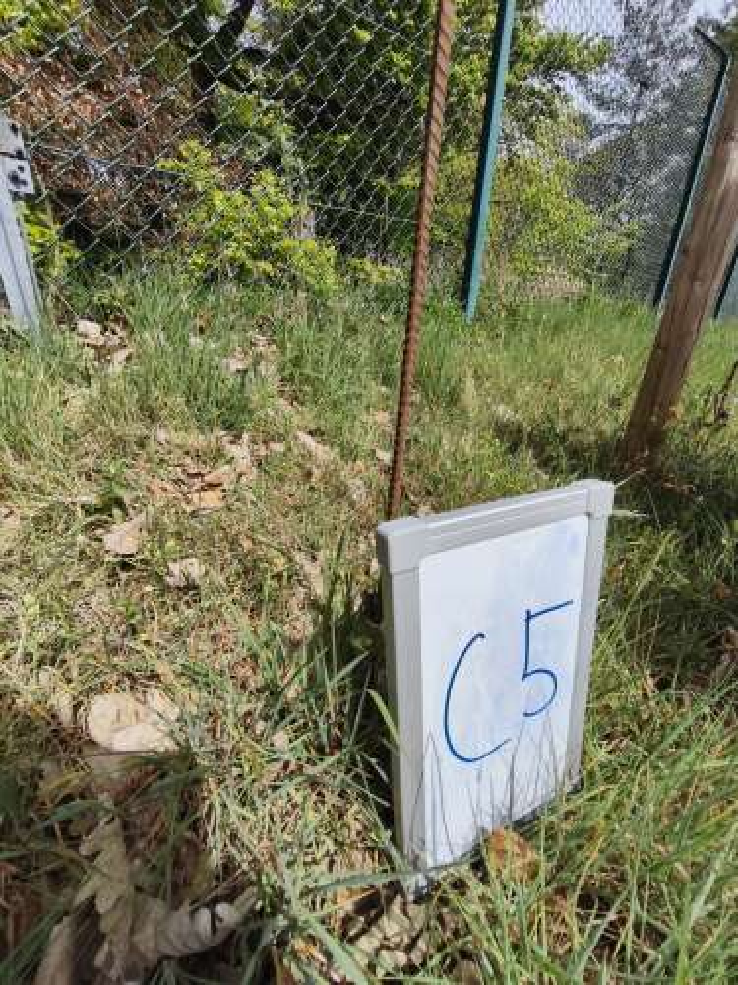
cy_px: 492
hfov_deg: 81.7
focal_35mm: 15
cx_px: 369
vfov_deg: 98.2
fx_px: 426
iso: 50
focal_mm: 1.91
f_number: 2.2
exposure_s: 1/1984
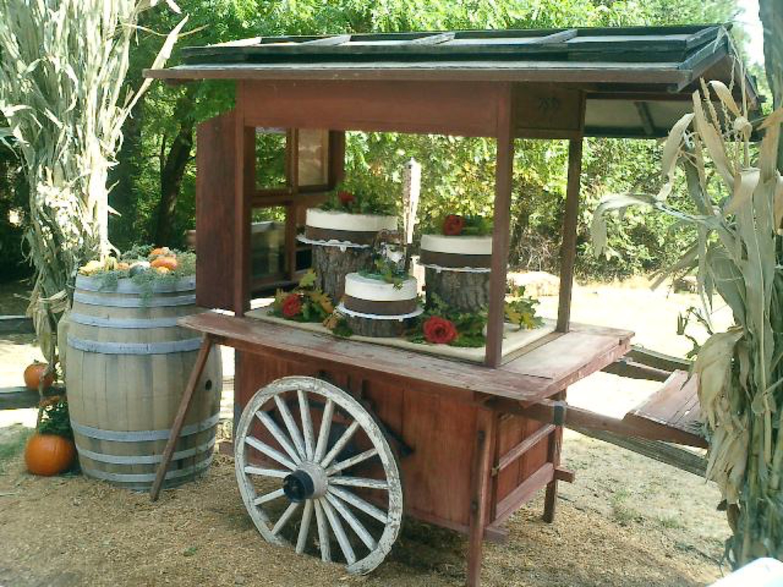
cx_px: 392
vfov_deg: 39.7
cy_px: 294
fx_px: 814
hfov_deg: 51.4
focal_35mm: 36
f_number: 3.2
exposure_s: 1/200
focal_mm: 7.5
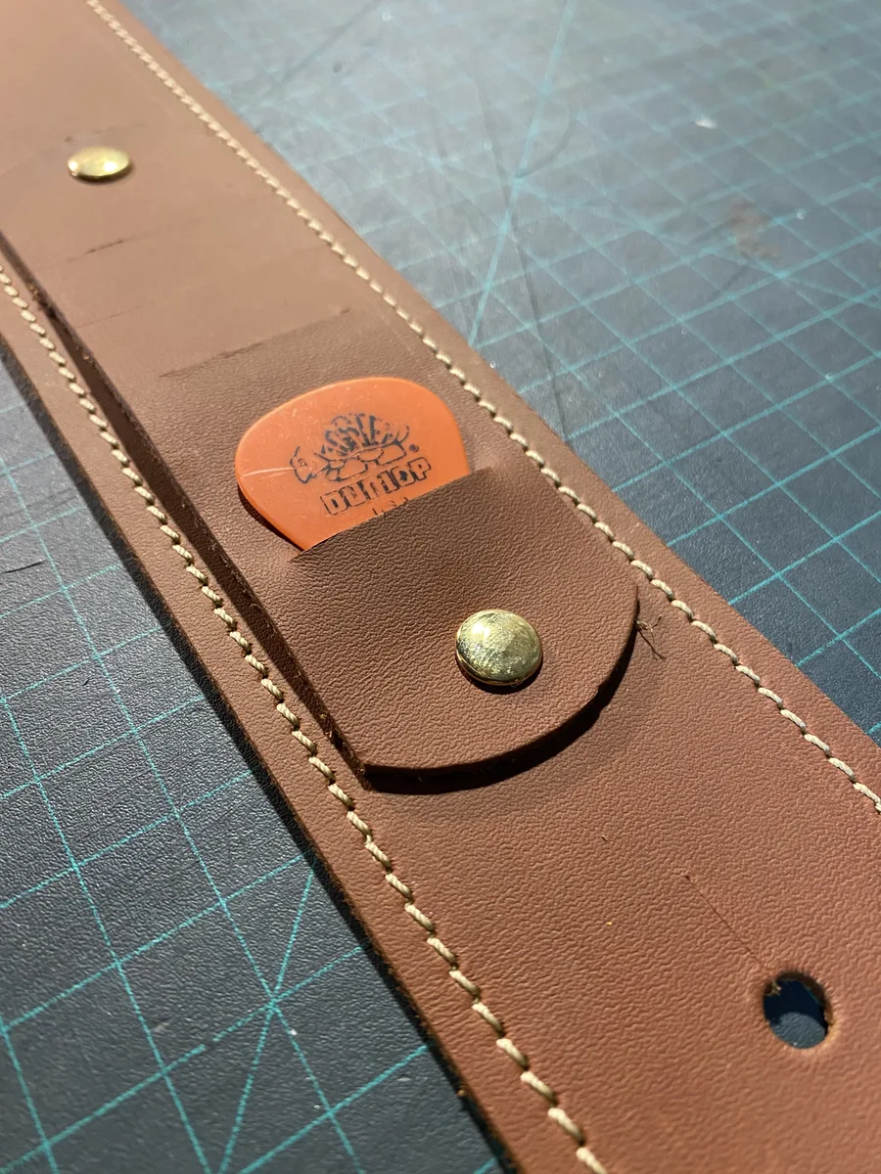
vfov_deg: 69.4
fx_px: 848
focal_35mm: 25
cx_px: 440
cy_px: 587
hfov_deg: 54.9
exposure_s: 1/50
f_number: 1.8
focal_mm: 4.25
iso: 200
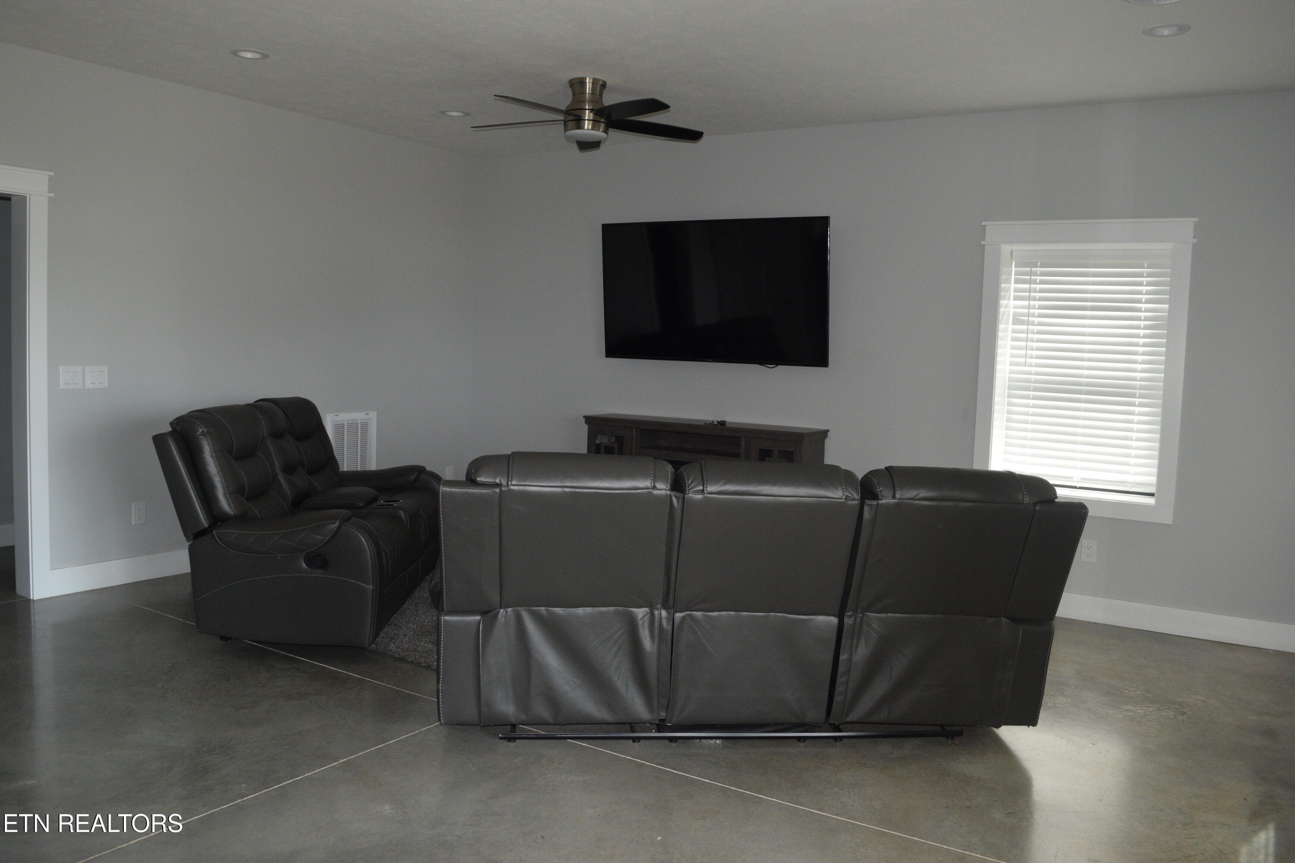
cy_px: 432
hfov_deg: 67.4
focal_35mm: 27
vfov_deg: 47.9
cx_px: 648
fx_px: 971
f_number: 5
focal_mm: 18
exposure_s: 1/100
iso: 800
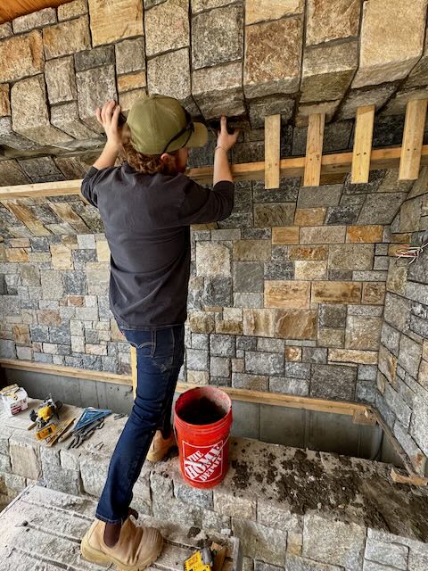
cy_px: 286
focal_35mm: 14
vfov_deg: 102.1
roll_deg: +1.1
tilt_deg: -10.1
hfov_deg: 85.7
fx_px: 231
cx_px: 214
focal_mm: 2.22
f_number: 2.2
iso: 40
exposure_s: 1/119
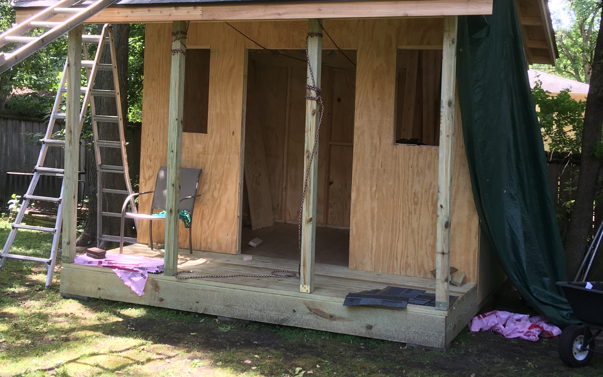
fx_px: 772
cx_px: 298
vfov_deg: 27.2
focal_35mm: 47
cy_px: 120
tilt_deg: -1.1
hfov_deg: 42.6
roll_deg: -2.1
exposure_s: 1/60
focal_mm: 4.15
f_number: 2.2
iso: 25
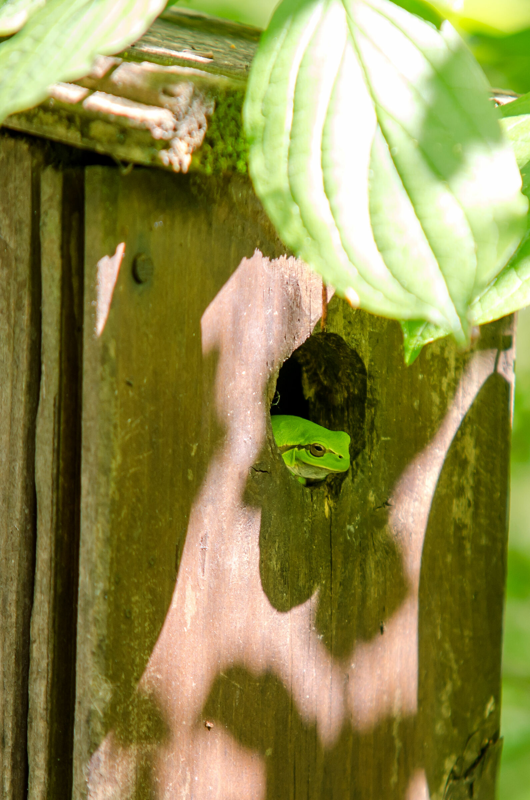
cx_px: 265
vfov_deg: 6.9
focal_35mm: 300
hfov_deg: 4.6
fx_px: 6653
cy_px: 400
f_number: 4.5
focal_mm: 200
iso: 200
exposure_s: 1/160
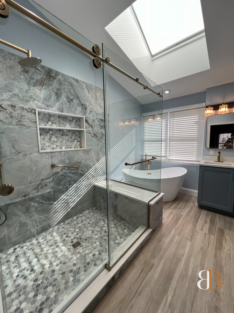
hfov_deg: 89.9
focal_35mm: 13
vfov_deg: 106.2
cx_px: 117
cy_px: 156
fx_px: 117
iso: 32
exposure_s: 1/120
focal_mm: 1.57
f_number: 1.8
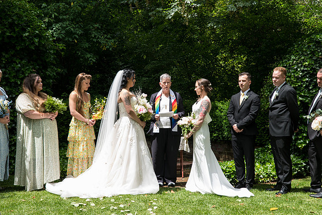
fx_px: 590
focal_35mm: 66
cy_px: 108
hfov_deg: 30.5
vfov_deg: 20.6
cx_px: 161
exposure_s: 1/400
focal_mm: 65
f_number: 7.1
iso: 500
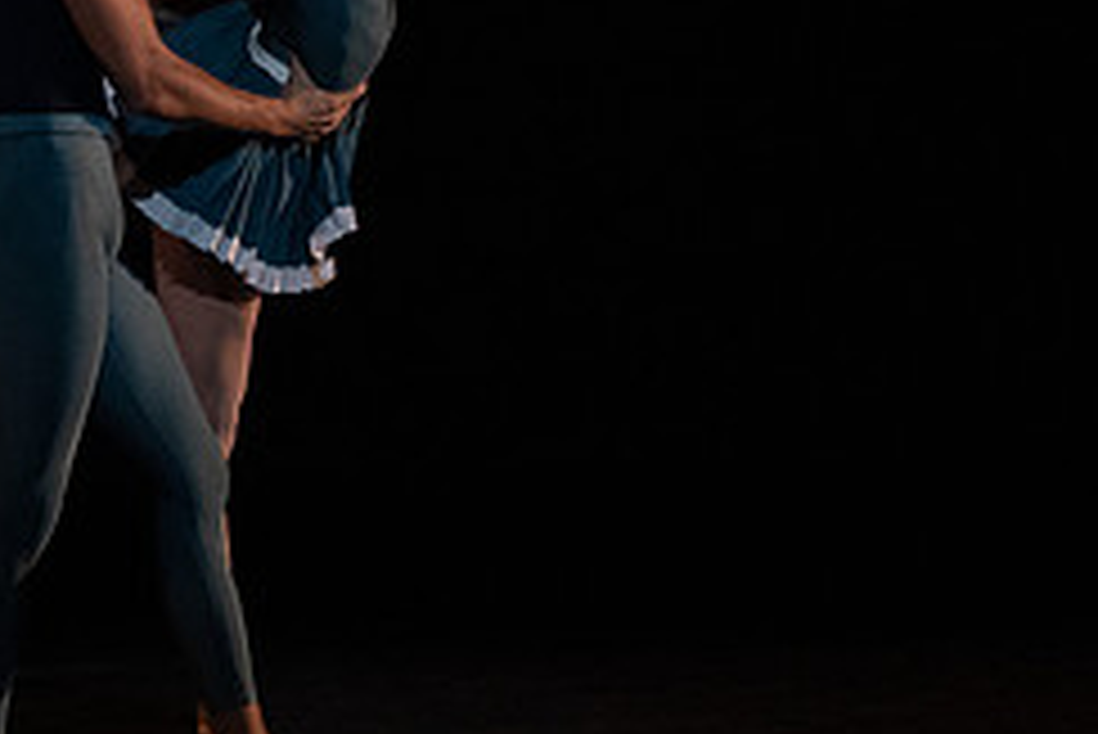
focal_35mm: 874
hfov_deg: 2.4
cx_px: 27
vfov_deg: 1.6
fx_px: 26672
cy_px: 34
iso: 8000
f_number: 5.6
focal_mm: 367
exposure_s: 1/320
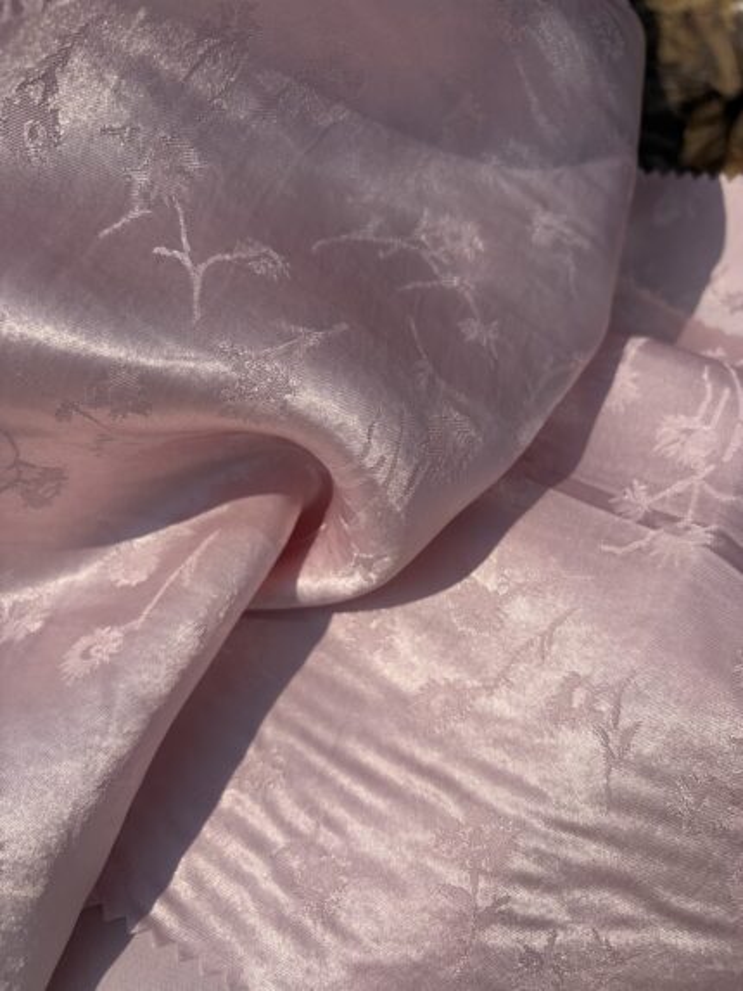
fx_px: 744
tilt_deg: -69.1
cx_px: 372
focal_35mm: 26
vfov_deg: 67.3
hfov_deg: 53.1
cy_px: 496
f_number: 1.6
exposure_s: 1/11905
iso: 50
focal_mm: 5.96
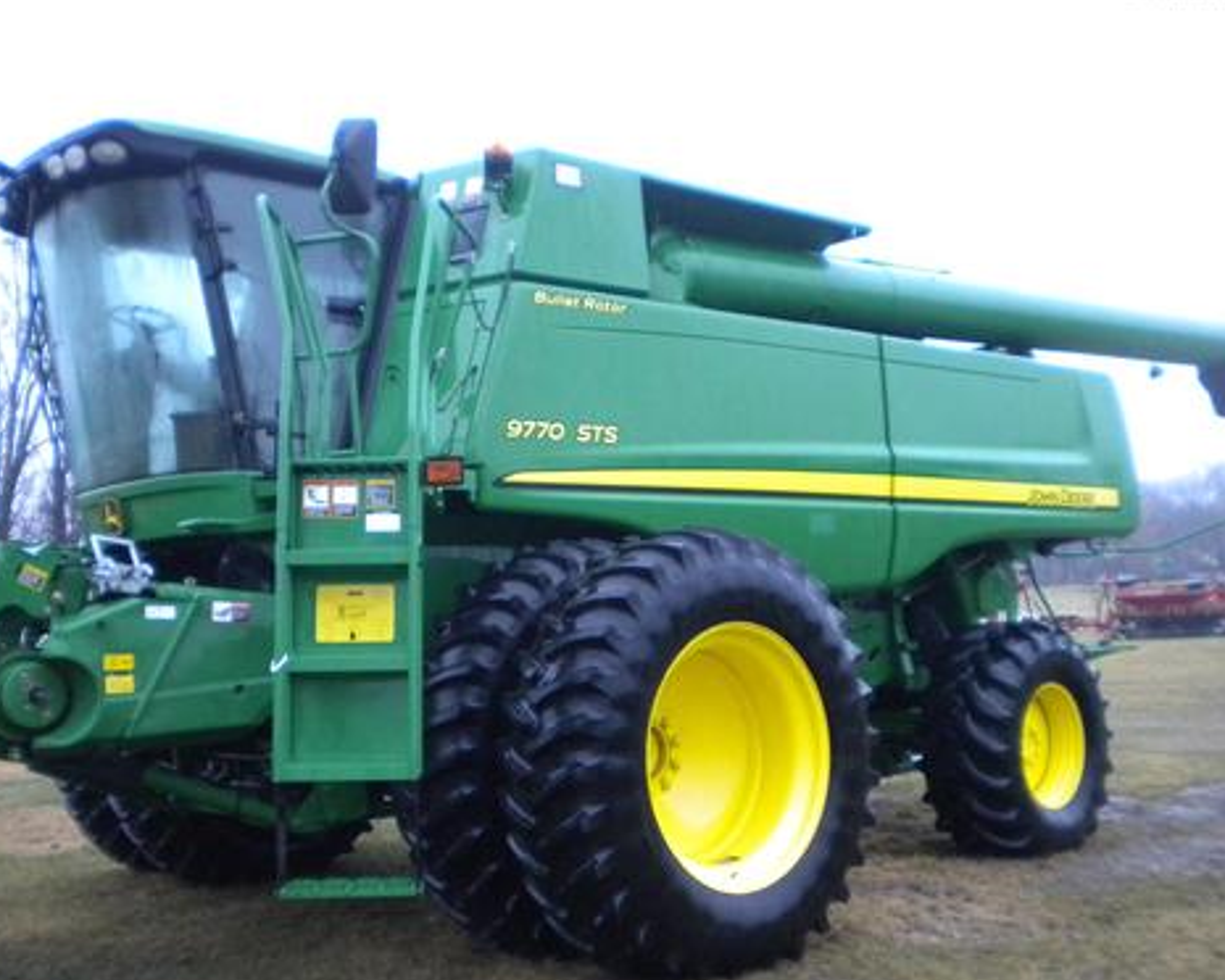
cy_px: 506
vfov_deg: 37.3
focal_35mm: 40
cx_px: 556
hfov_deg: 45.7
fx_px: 1450
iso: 400
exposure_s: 1/116
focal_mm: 6.3
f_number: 3.1
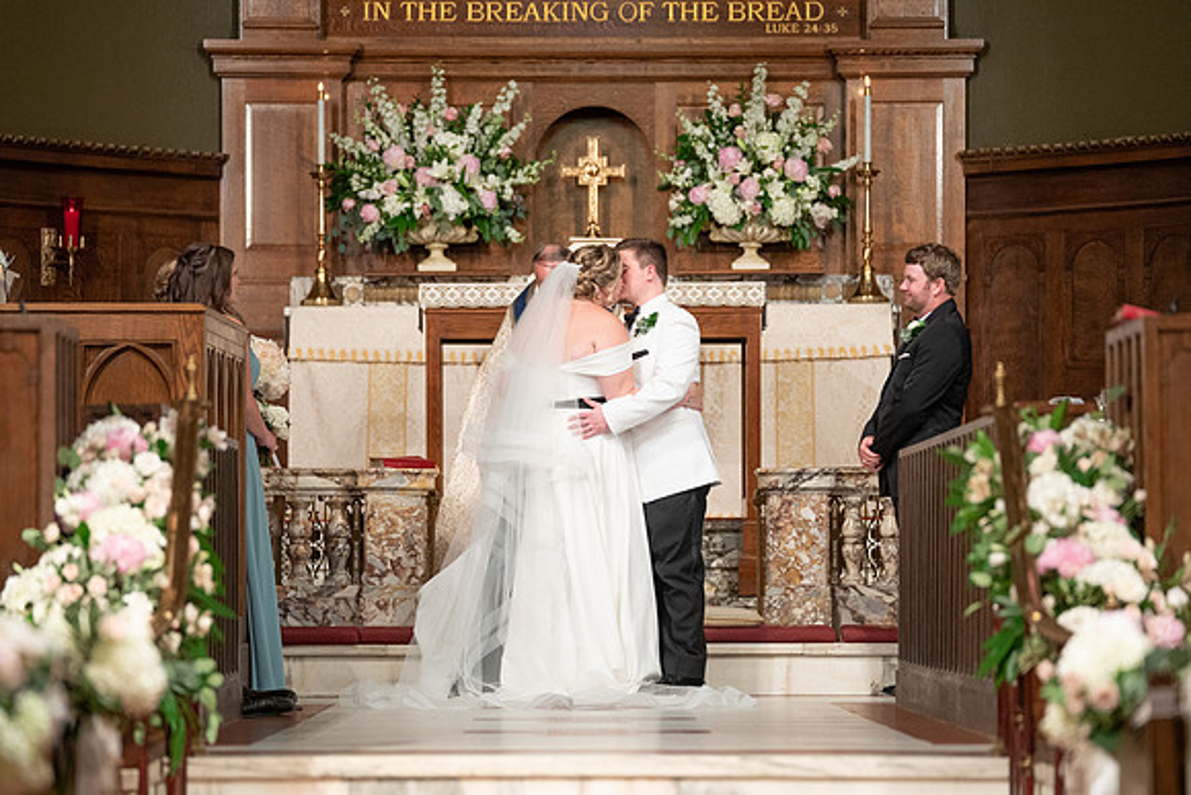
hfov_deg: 14.7
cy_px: 394
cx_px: 590
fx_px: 4620
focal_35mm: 140
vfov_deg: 9.8
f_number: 2.8
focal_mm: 138
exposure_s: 1/160
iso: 2000
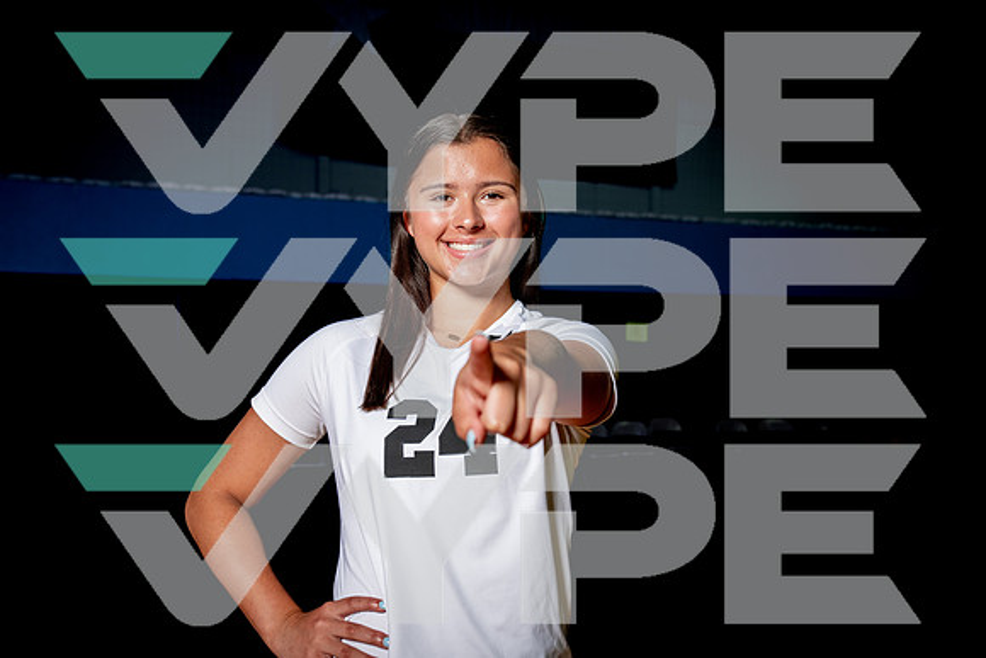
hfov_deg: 48.1
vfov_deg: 33.2
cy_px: 329
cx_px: 493
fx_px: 1104
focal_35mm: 40
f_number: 4.5
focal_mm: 39
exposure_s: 1/200
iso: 250
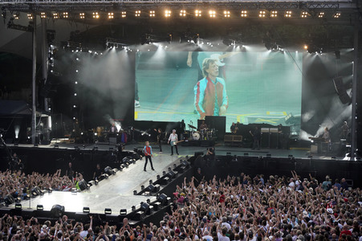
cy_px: 120
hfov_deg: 26.3
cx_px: 181
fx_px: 774
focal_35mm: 77
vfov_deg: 17.7
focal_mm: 77
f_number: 5.6
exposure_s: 1/640
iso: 1250
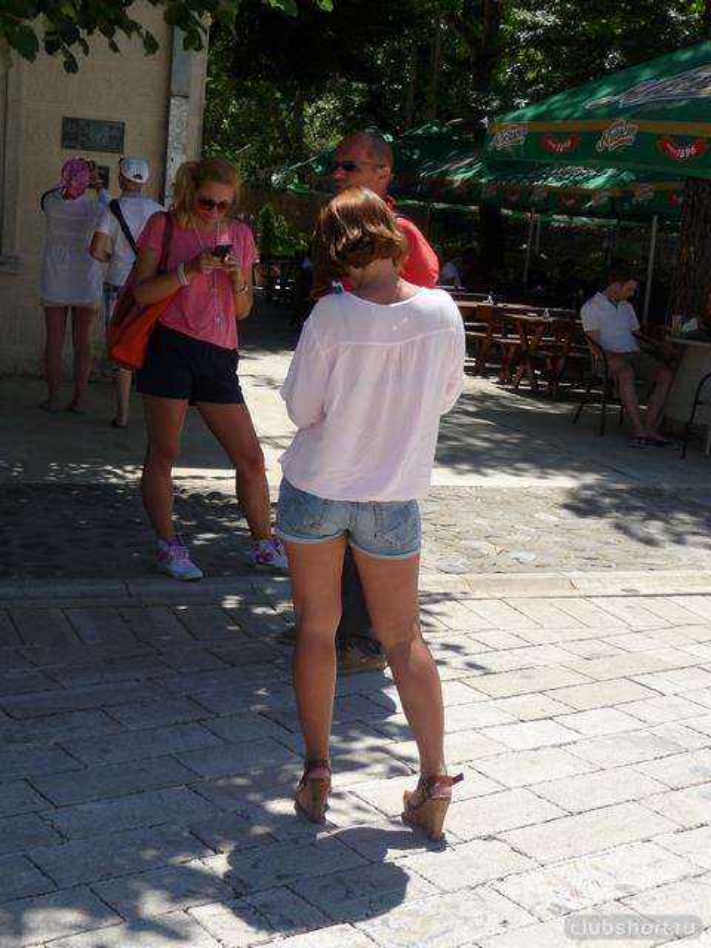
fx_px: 1451
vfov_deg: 36.2
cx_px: 356
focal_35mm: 53
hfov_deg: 27.5
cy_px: 474
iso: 100
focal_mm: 8
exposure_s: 1/640
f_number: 4.2
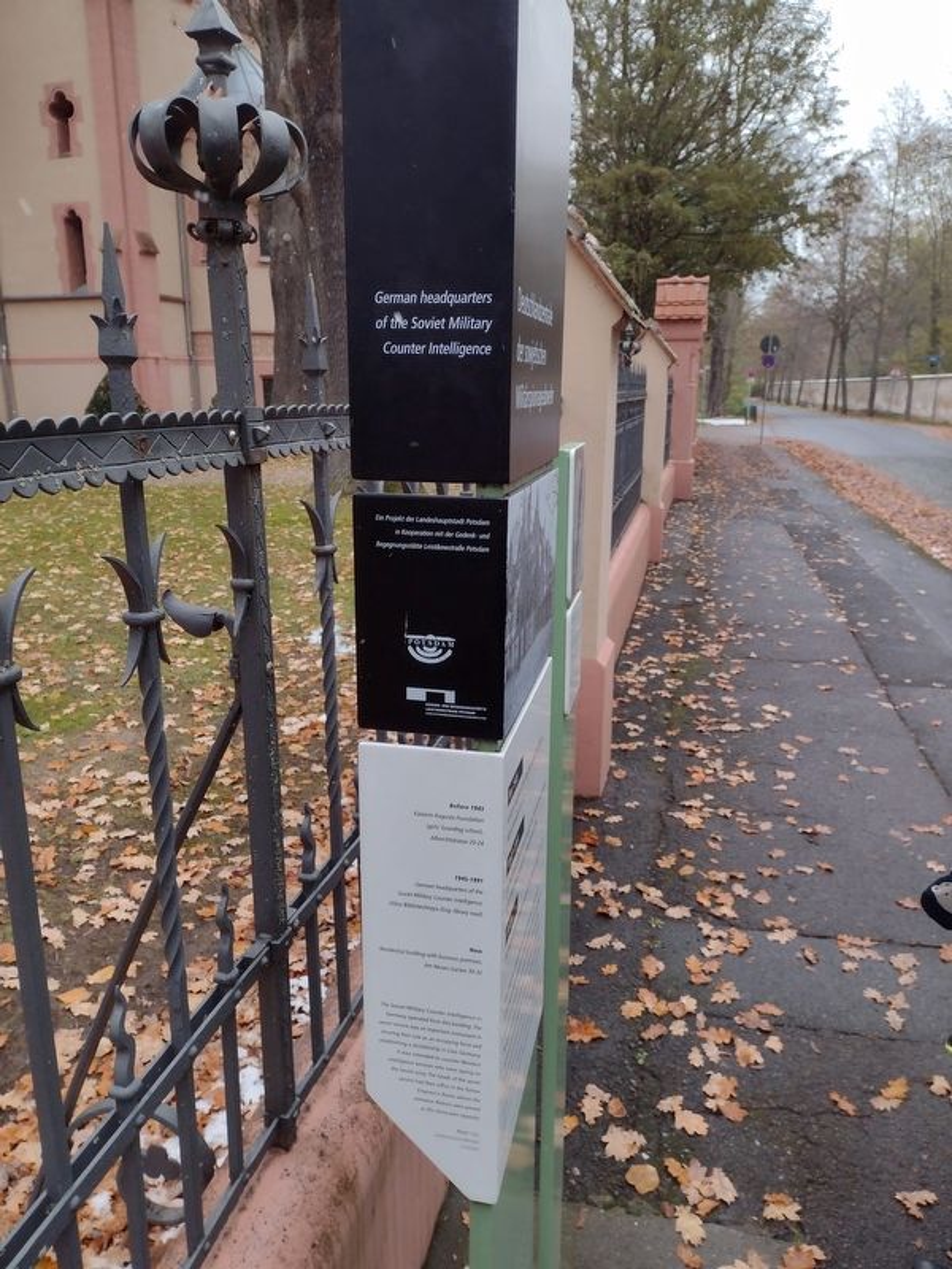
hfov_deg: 51.4
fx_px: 990
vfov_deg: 65.3
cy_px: 634
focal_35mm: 27
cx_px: 476
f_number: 1.7
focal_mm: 4.71
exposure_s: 1/189
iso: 100
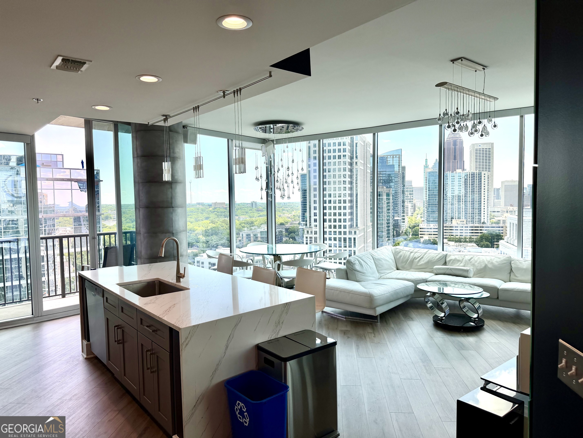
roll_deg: +0.7
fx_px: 404
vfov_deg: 56.8
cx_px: 292
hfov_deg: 71.6
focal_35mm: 24
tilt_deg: -2.9
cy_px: 219
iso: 80
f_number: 1.78
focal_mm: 6.76
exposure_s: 1/708
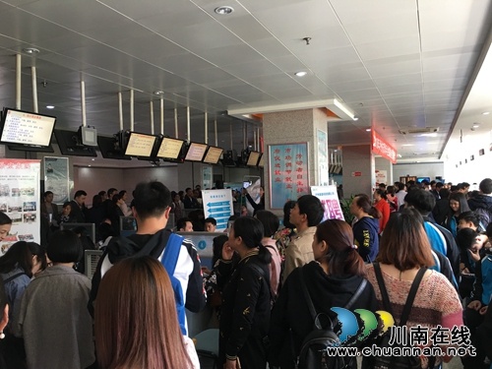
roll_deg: +1.2
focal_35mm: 29
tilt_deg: +1.4
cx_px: 246
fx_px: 412
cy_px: 184
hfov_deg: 61.7
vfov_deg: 48.2
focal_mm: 4.15
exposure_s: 1/17
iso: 50
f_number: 2.2
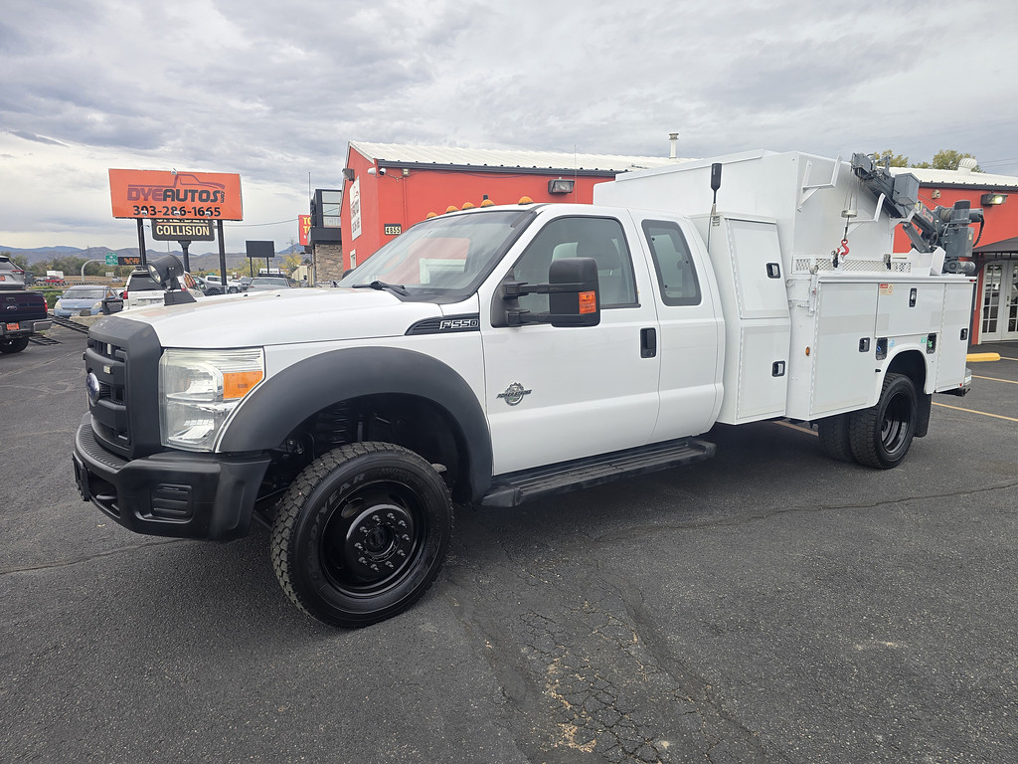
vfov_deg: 58.9
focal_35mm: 23
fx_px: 676
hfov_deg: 73.9
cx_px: 509
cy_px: 382
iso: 12
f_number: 1.7
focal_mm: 6.3
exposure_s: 1/326
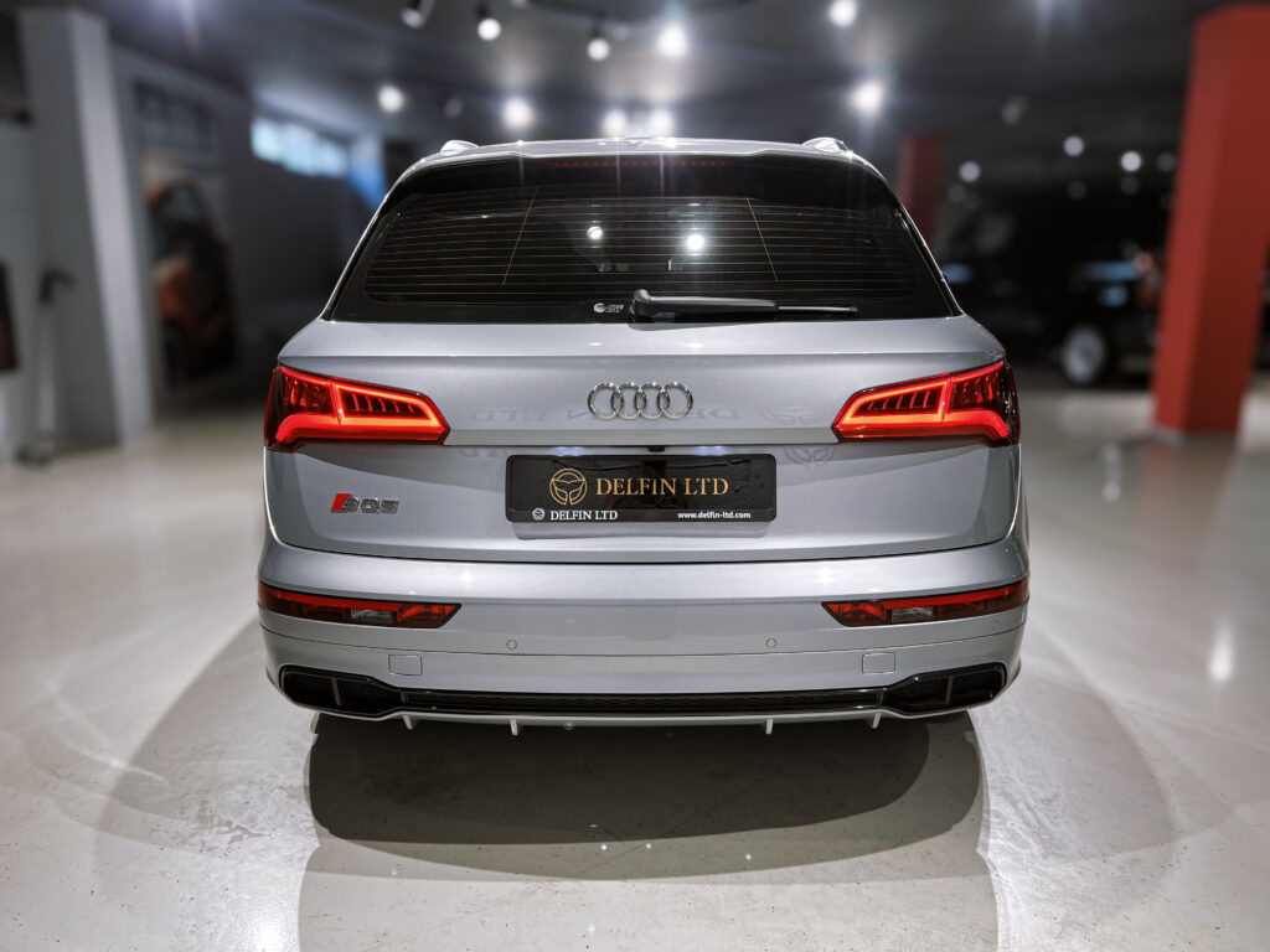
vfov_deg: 53.1
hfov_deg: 67.3
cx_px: 635
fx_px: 954
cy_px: 476
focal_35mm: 26
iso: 64
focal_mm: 5.7
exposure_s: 1/100
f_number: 1.5
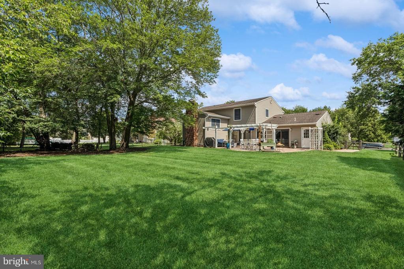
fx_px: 179
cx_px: 202
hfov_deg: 96.8
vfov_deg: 73.7
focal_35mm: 16
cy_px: 134
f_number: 11
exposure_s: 1/100
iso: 100
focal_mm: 16
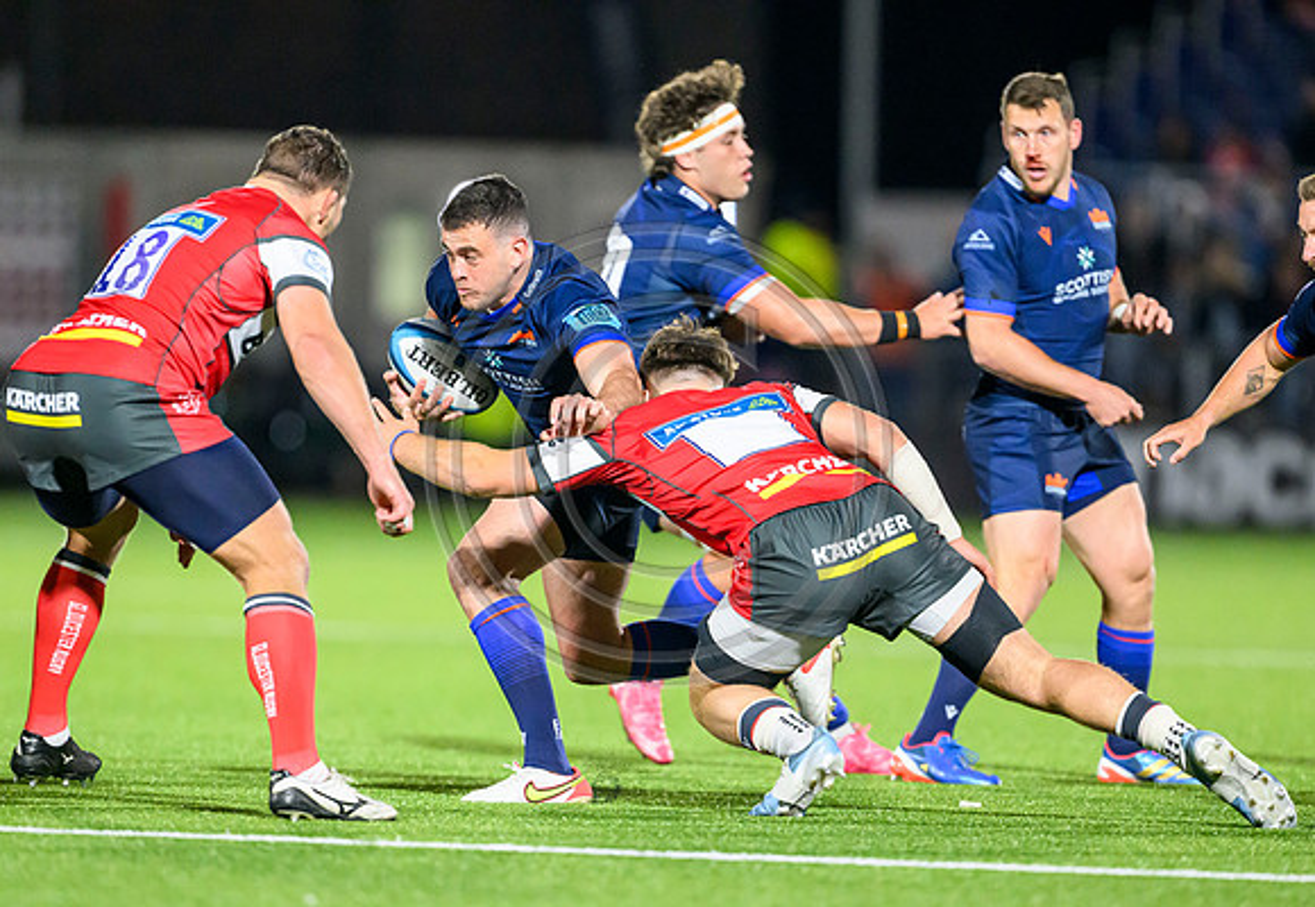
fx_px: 19043
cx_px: 666
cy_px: 571
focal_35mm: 516
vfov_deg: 2.7
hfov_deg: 4.0
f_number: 3.2
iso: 8000
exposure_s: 1/1250
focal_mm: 400
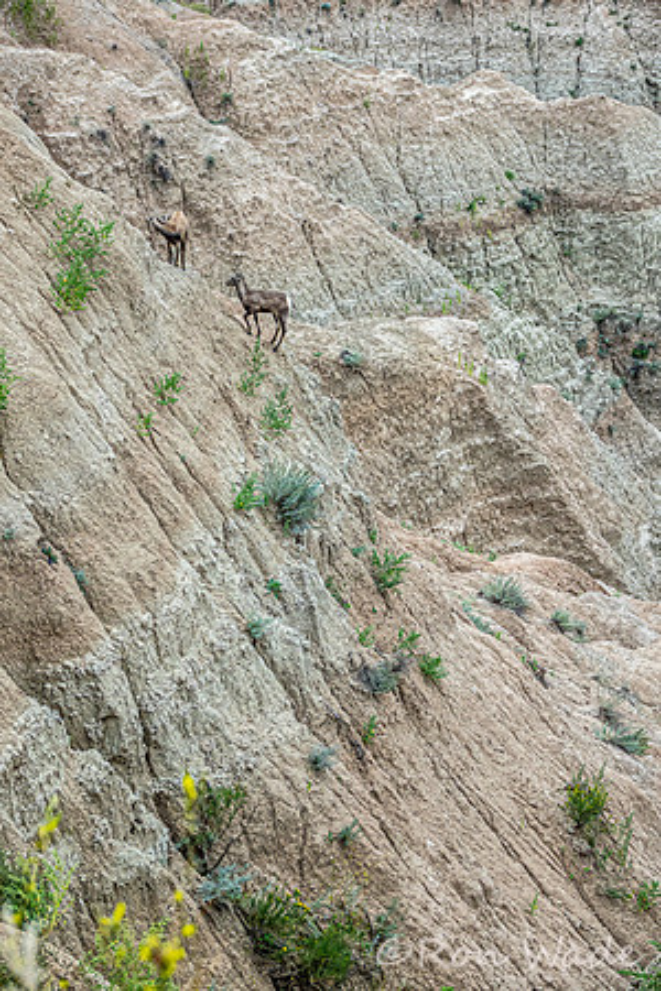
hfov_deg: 12.8
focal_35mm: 107
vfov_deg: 19.1
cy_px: 496
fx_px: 2947
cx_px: 330
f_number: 4
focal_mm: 39.42
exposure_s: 1/500
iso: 250
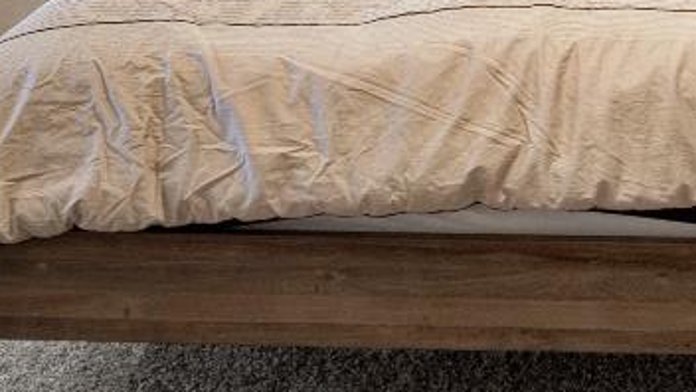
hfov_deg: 30.5
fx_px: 1236
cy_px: -268
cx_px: 577
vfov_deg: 15.8
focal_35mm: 67
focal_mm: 10
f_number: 8
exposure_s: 1/10
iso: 400
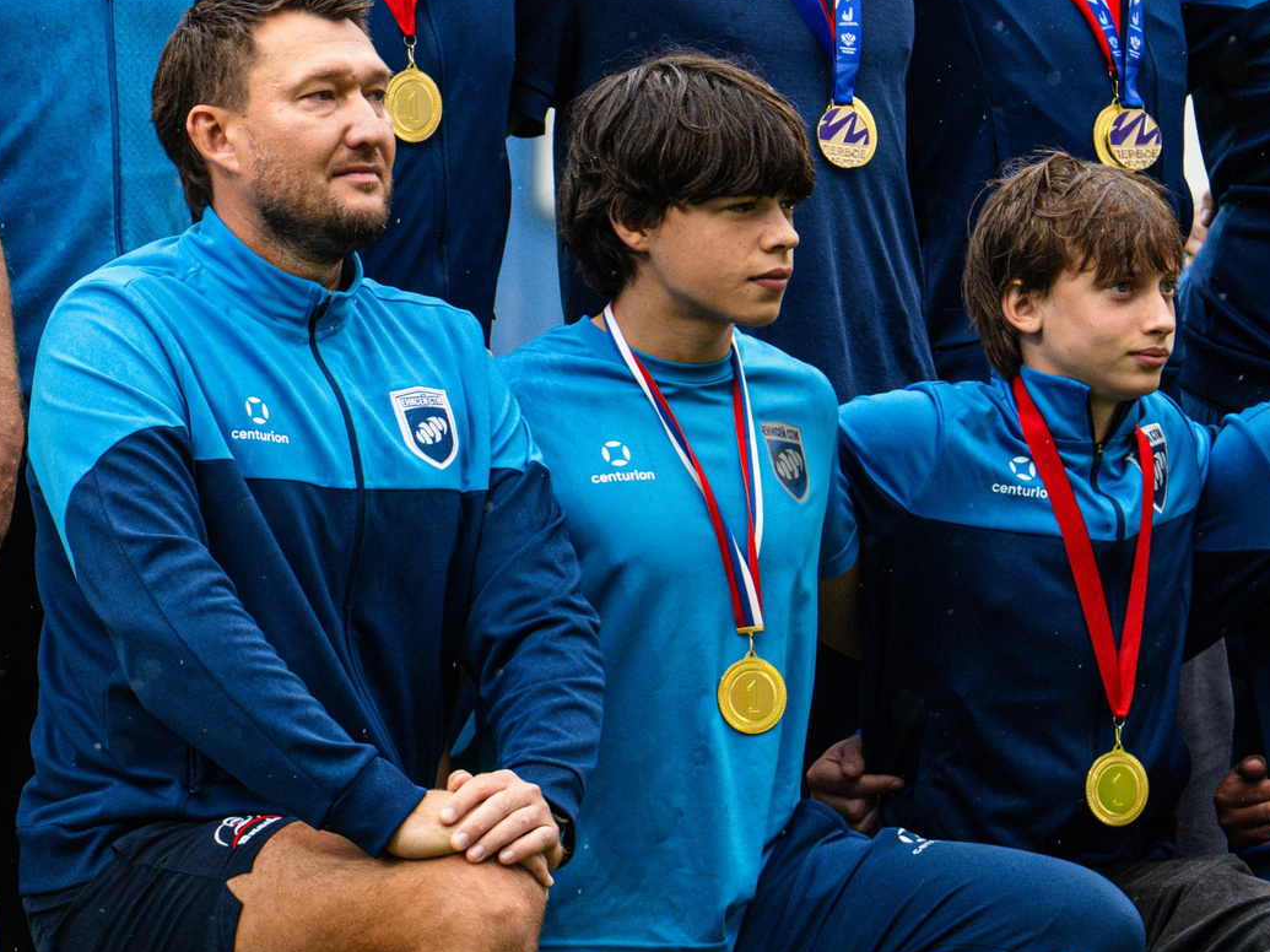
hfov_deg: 2.9
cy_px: 9
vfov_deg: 2.2
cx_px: 50
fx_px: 24945
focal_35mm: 680
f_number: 6.3
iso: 2000
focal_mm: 286
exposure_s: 1/1600
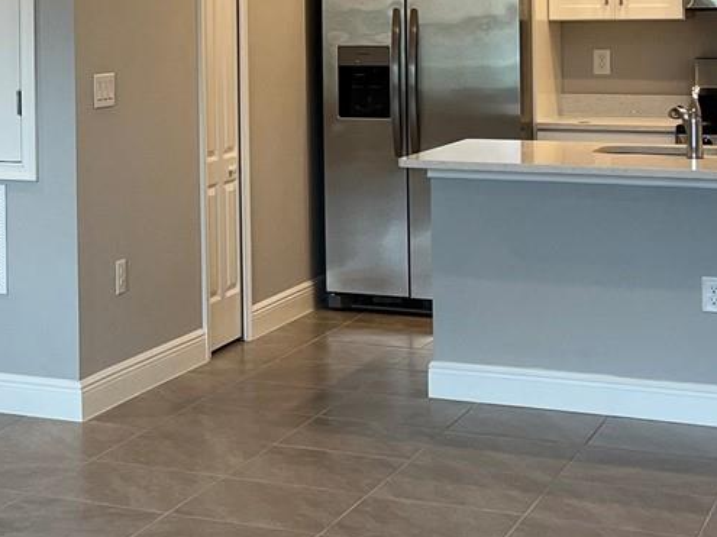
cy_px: -1
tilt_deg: +1.5
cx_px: -30
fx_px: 1739
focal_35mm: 84
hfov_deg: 22.3
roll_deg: +1.2
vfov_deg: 17.2
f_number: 1.6
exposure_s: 1/120
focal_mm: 5.1
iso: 100
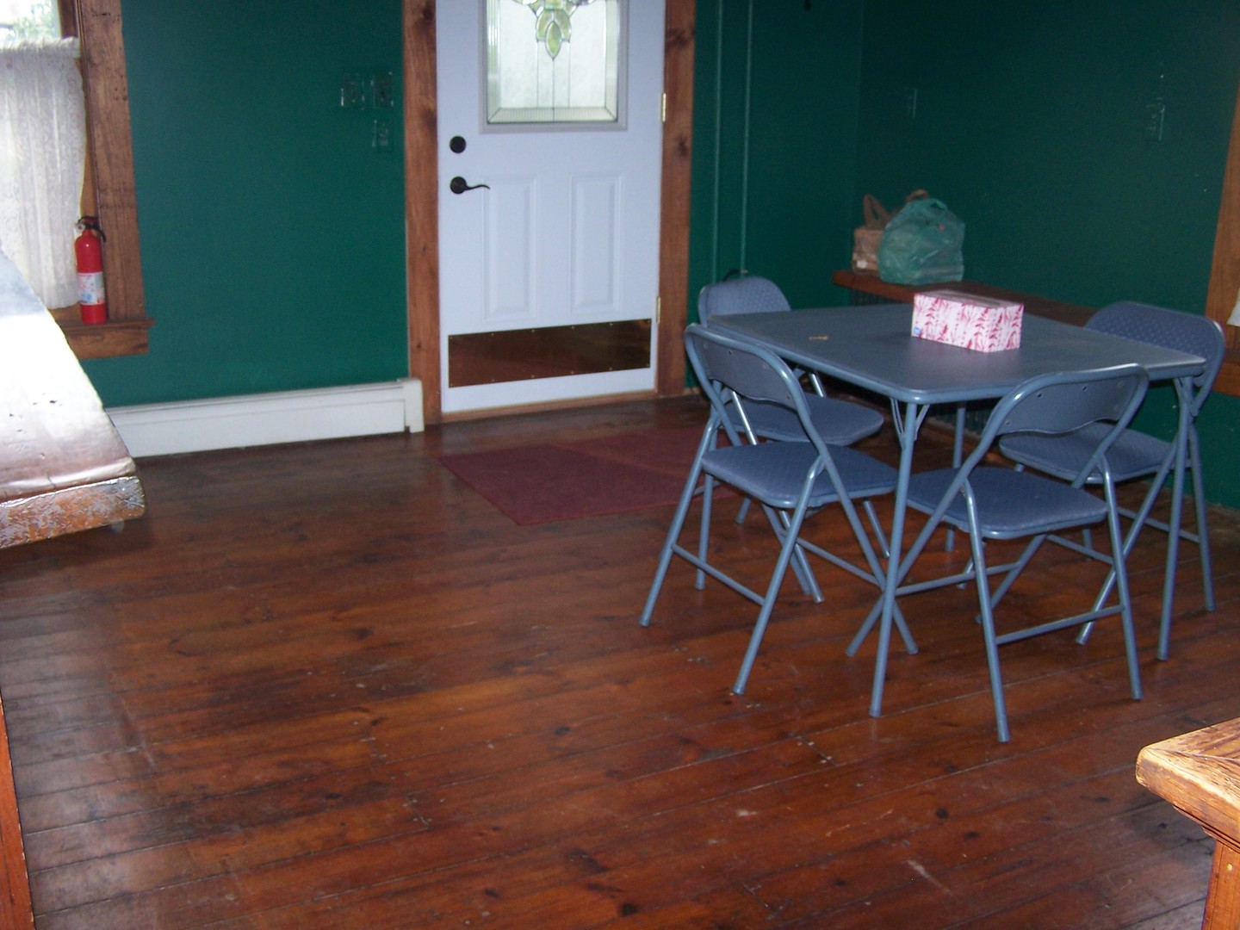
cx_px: 620
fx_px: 1361
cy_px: 465
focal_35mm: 38
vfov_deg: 37.7
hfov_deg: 49.0
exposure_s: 1/60
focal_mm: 6.3
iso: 140
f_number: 2.8
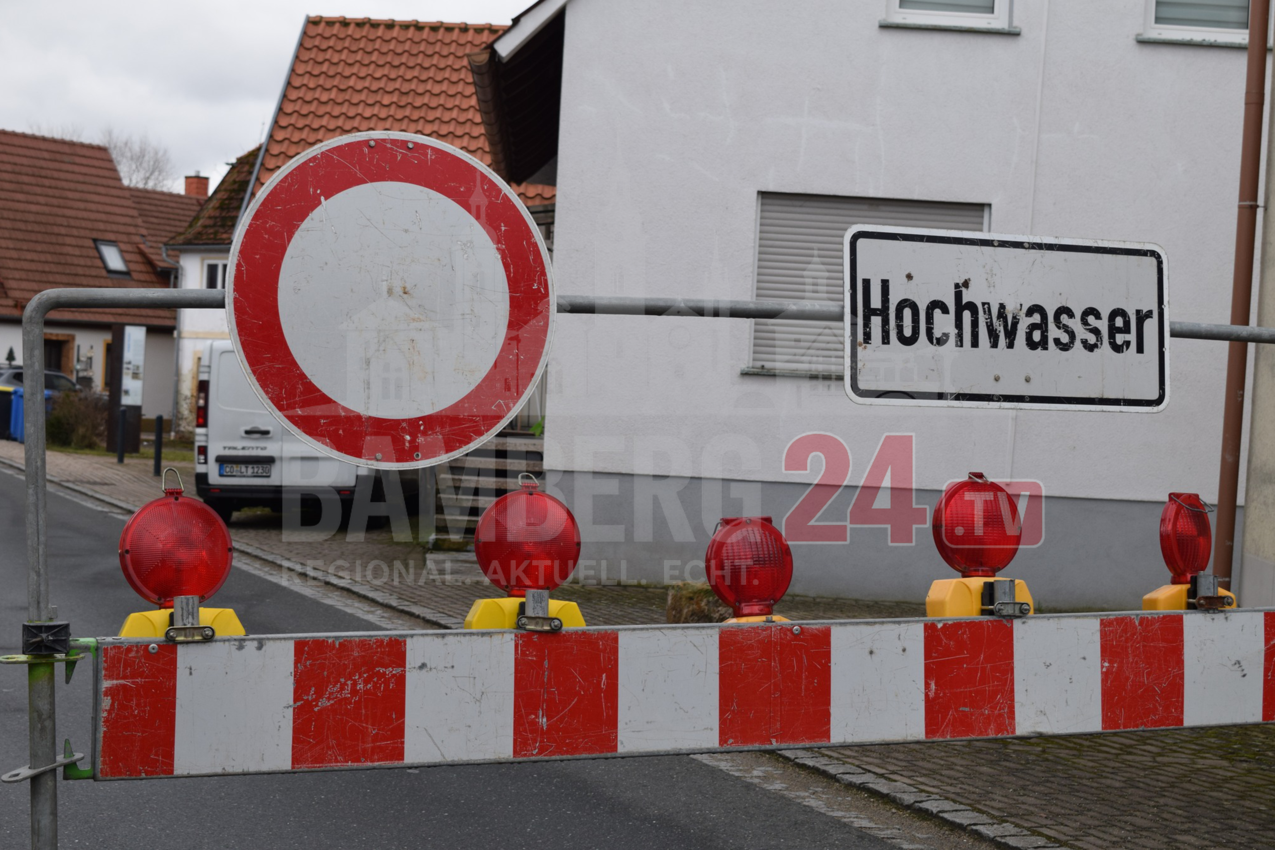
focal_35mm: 82
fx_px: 2922
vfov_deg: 16.6
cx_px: 638
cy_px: 425
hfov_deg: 24.6
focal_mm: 55
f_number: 5.6
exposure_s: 1/25
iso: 3200
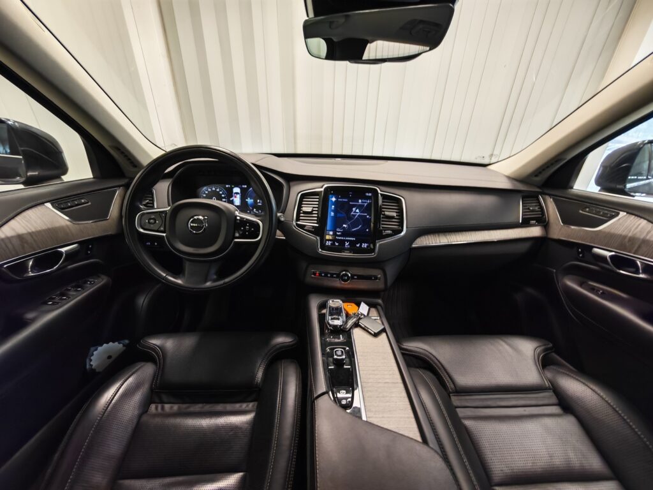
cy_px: 245
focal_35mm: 13
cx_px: 326
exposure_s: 1/33
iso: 250
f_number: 2
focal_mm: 1.82
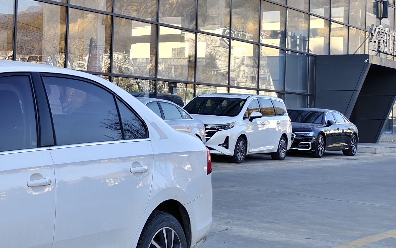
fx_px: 745
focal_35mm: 69
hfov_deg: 24.9
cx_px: -146
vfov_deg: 18.8
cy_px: 82
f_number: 1.88
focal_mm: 5.56
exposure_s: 1/387
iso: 71
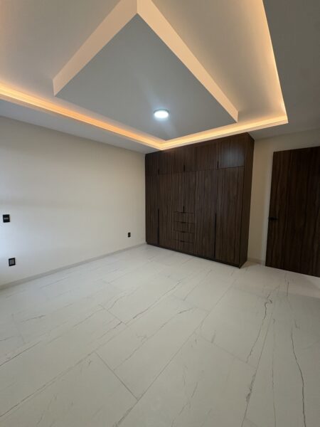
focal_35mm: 14
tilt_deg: -3.9
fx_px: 173
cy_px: 214
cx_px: 160
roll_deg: +0.4
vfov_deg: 102.1
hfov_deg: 85.7
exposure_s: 1/60
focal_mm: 2.22
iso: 250
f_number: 2.2
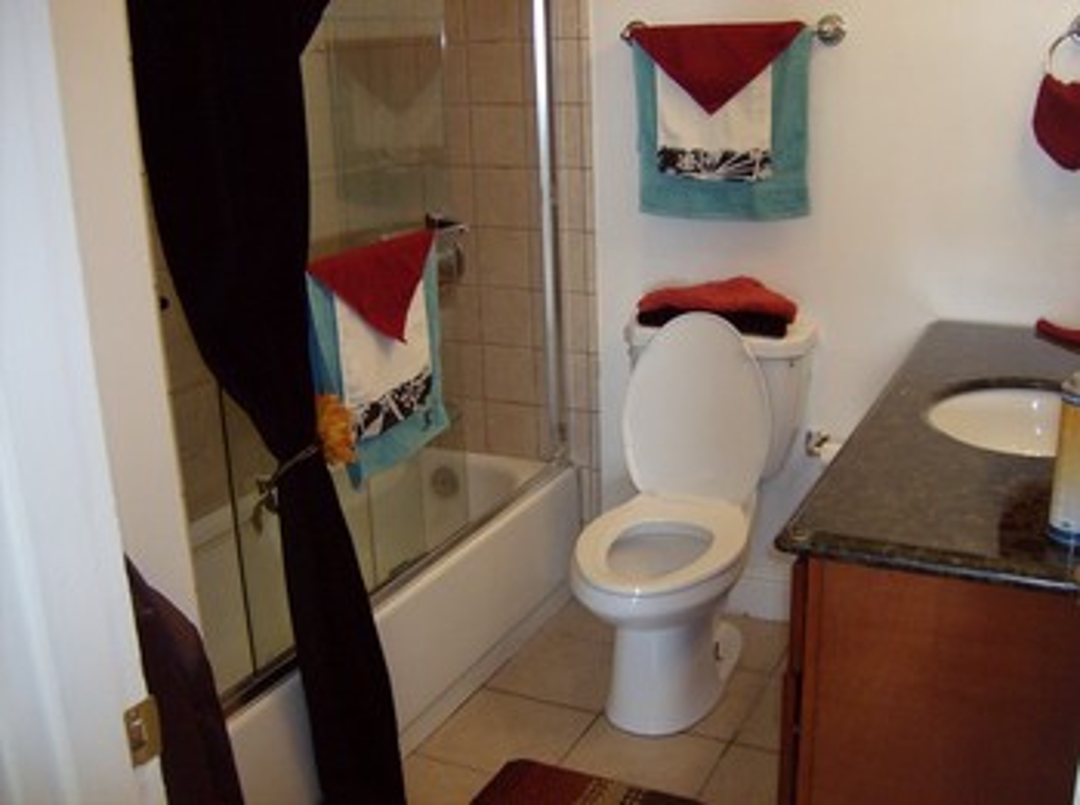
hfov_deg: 51.4
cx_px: 540
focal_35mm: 36
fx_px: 1121
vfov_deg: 39.5
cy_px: 402
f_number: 2.8
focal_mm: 6
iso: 200
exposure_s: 1/60
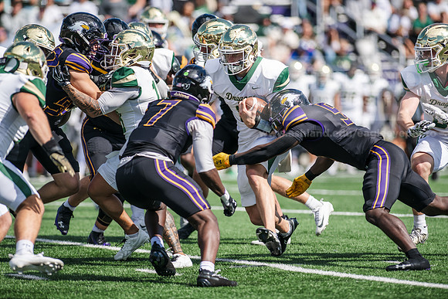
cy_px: 150
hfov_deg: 6.9
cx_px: 224
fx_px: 3734
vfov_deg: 4.6
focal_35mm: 300
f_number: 3.5
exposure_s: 1/2000
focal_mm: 300
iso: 125
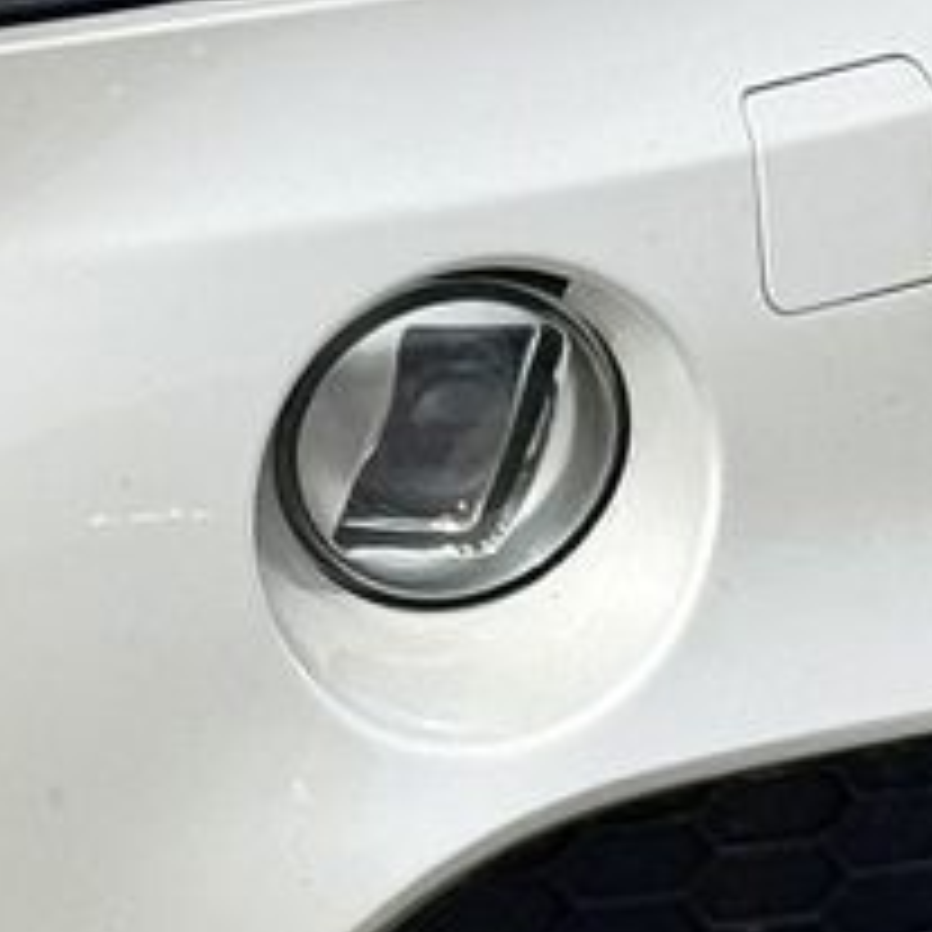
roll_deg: +1.5
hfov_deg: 5.1
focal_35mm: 328
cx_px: -1558
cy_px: -257
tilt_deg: -9.3
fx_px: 9991
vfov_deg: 5.3
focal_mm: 6.76
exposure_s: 1/11364
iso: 50
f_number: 1.78
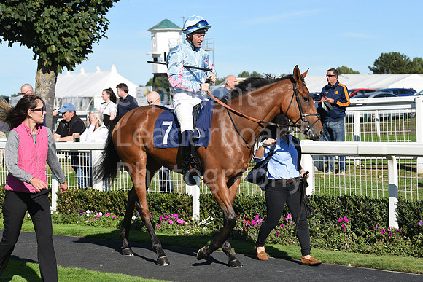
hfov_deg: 21.5
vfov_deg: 14.4
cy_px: 141
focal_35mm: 95
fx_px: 1116
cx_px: 212
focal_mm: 95
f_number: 6.3
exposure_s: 1/2000
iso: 400
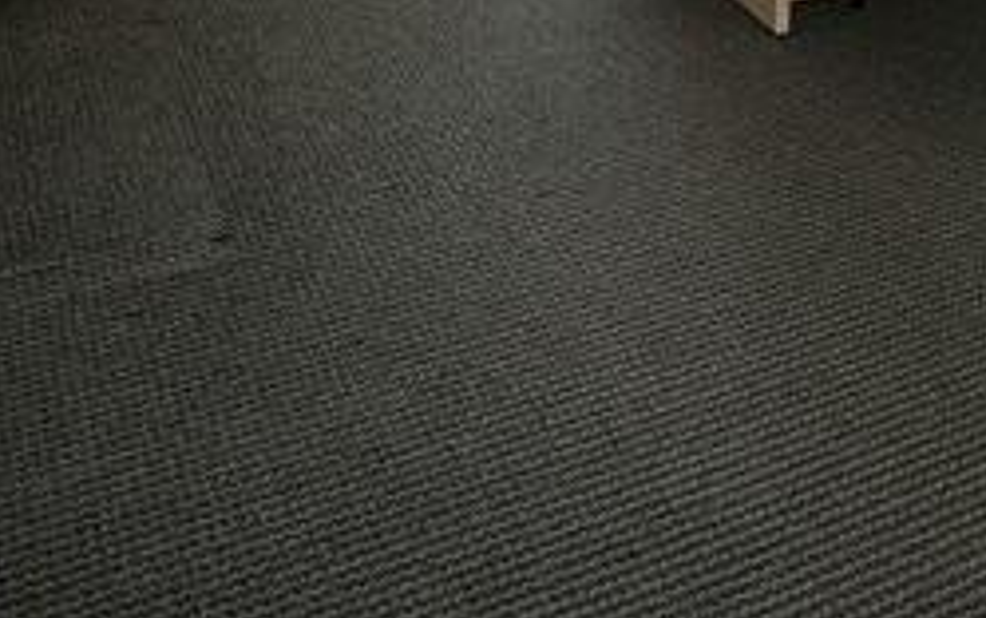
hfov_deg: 32.0
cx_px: 871
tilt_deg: -15.4
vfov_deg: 19.1
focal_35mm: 61
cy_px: -265
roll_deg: -1.4
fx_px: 1640
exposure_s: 1/120
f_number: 2.2
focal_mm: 2.22
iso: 160
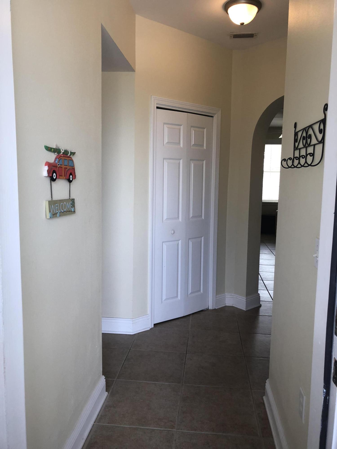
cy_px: 224
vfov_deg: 61.7
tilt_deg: -6.7
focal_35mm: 29
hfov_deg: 48.2
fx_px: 376
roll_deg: -0.1
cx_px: 168
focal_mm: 3.99
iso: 20
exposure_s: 1/40
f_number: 1.8
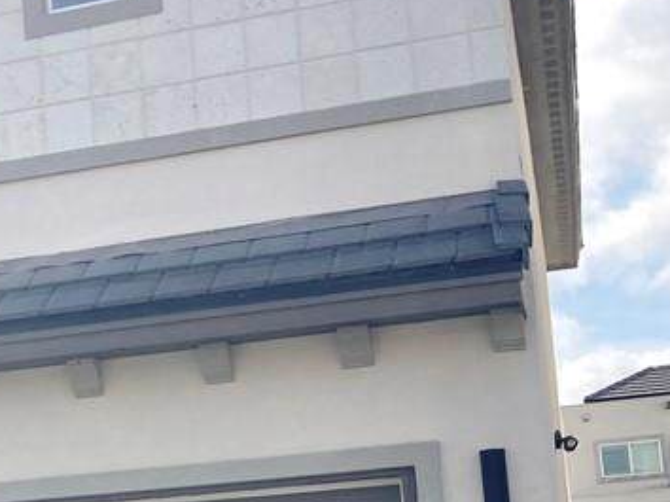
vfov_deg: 17.9
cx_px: -58
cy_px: 456
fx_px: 1567
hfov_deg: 22.8
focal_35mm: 81
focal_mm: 3.99
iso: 20
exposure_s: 1/2703
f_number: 1.8
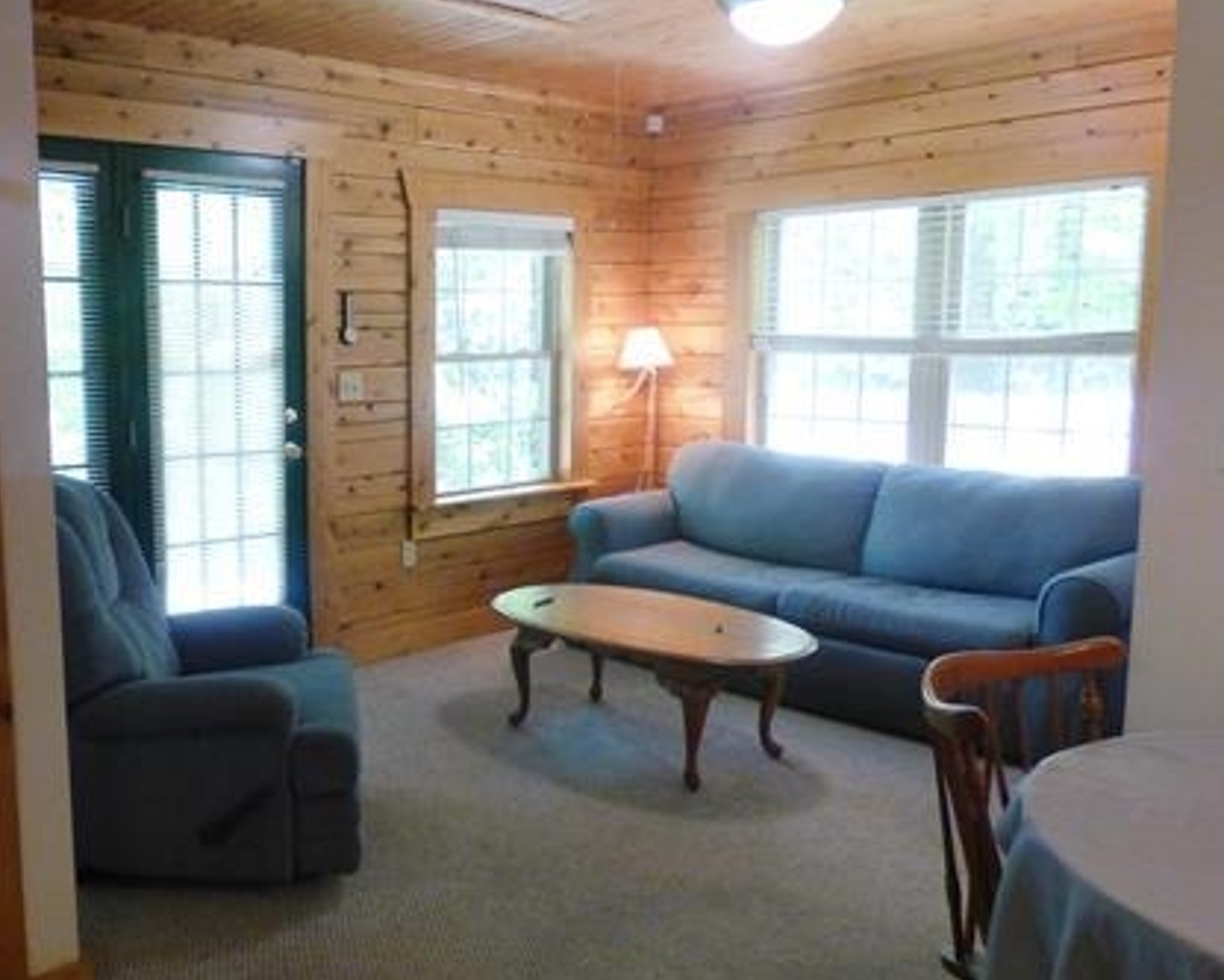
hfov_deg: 56.3
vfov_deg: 48.5
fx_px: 1087
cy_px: 491
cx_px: 330
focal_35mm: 30
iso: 400
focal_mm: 3.58
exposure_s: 1/50
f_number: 2.8
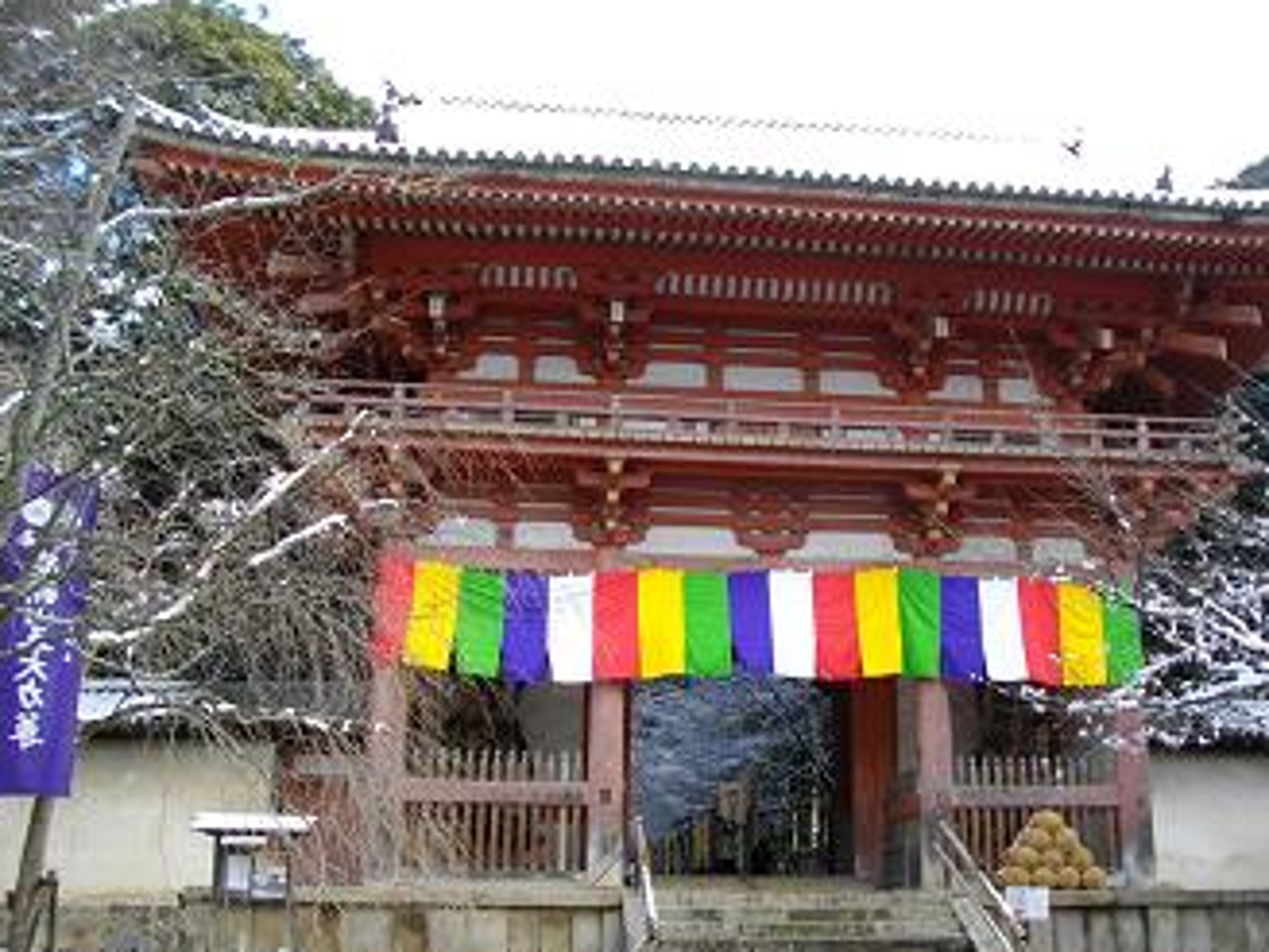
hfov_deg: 48.8
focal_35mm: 38
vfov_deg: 37.7
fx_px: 1393
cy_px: 522
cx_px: 725
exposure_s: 1/250
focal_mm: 5.7
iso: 100
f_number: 2.9
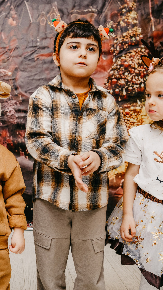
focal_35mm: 58
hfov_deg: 19.2
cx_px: -46
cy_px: 136
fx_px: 446
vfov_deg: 36.0
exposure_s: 1/160
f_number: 5
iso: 320
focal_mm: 34
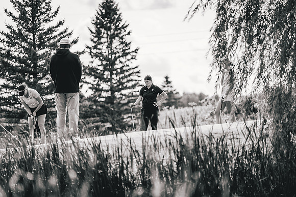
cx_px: 148
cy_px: 98
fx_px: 3290
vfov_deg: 3.4
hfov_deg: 5.2
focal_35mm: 400
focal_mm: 400
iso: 400
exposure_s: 1/500
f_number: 6.3
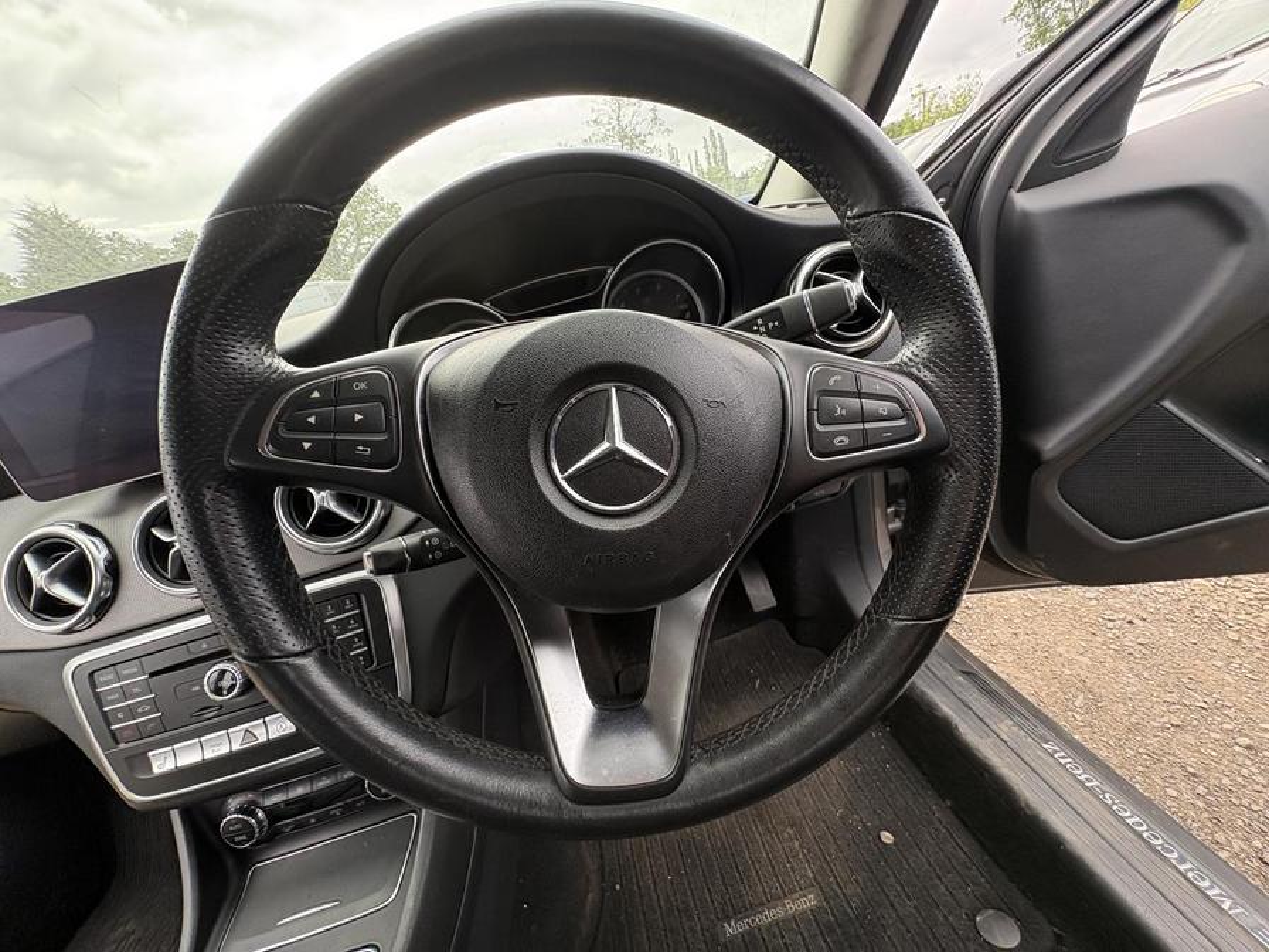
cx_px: 634
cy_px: 476
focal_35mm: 14
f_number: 2.2
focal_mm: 2.22
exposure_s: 1/142
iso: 125
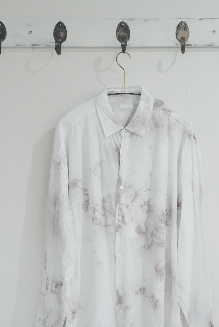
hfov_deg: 18.2
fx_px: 684
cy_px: 187
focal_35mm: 75
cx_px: 123
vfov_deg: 27.0
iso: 1600
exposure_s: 1/30
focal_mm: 61
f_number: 13
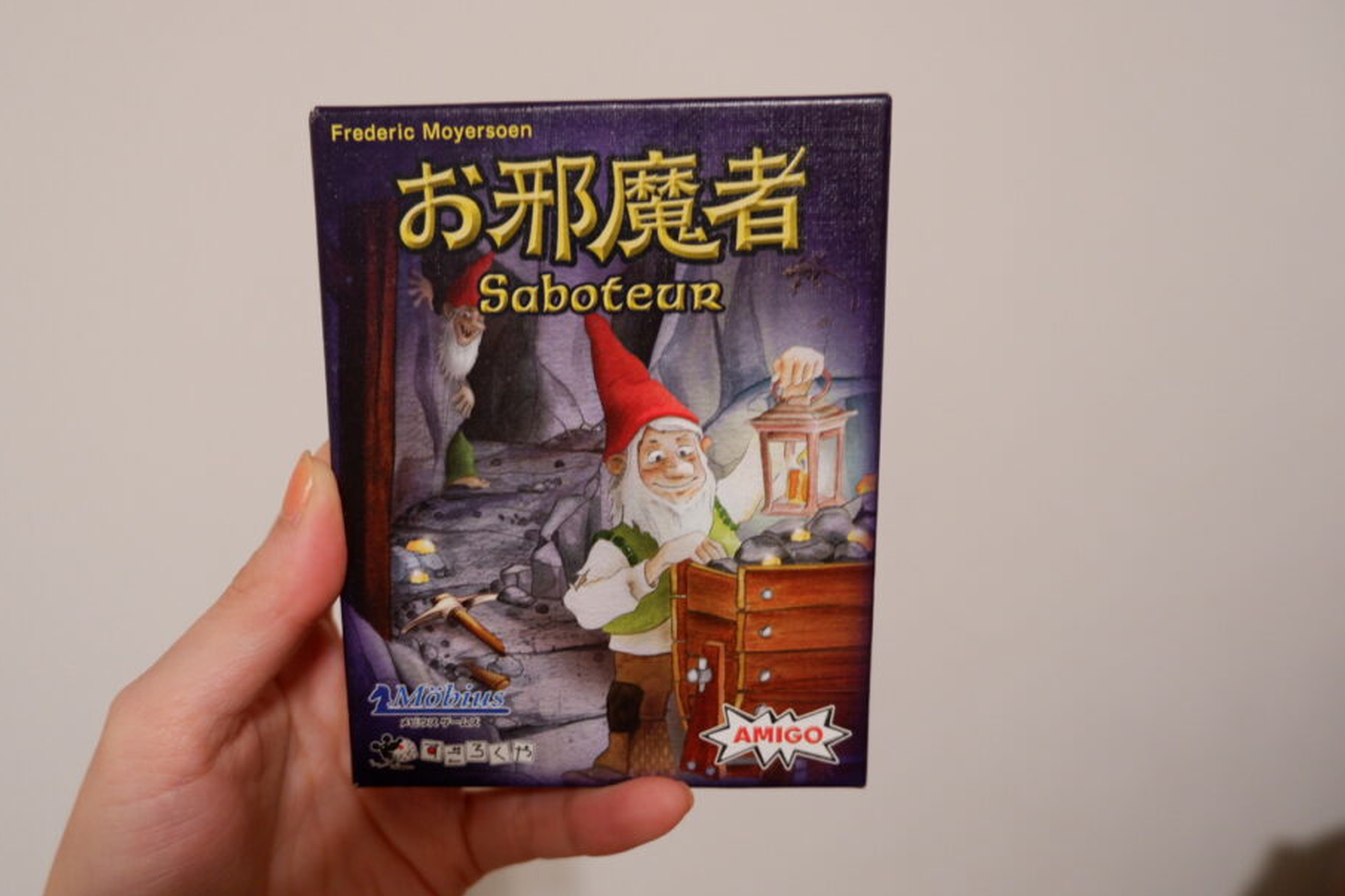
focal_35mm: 26
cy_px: 449
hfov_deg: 69.1
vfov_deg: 49.6
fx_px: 971
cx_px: 586
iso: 800
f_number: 3.5
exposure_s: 1/25
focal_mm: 15.6
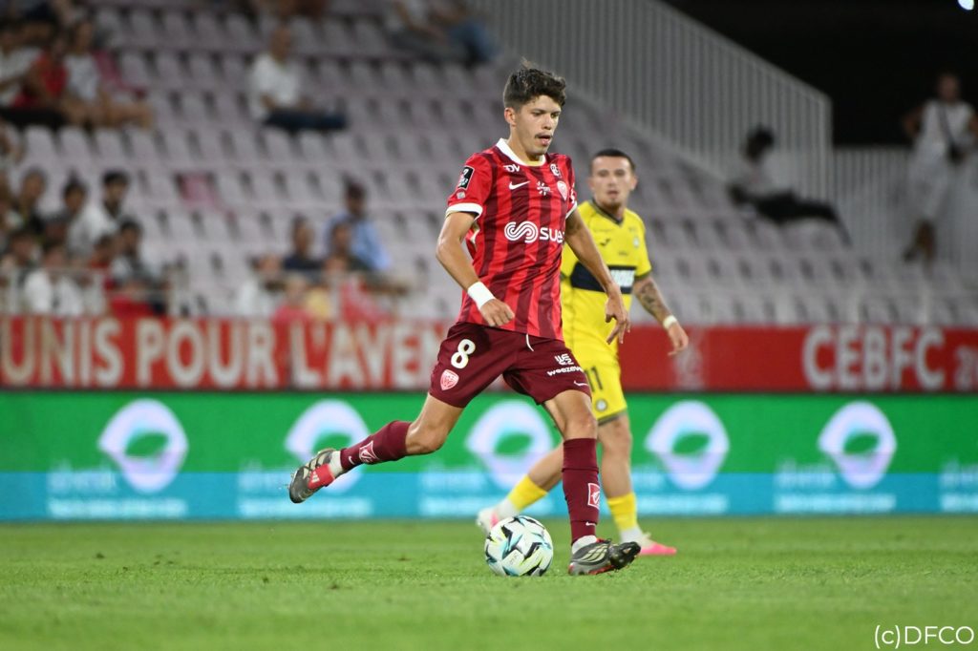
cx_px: 489
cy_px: 326
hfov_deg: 3.4
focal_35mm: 600
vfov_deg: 2.3
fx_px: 16294
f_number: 4
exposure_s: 1/800
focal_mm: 400
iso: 3200
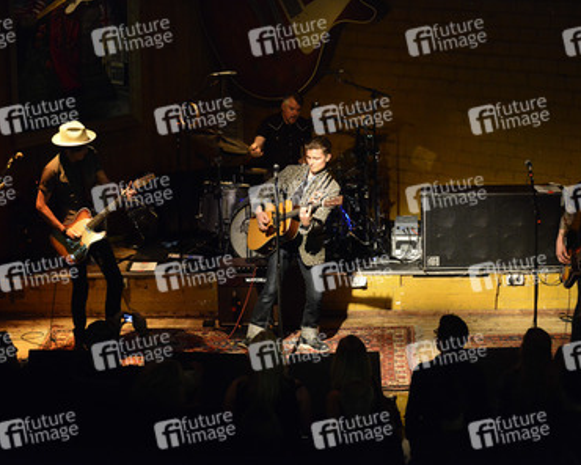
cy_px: 234
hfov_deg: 23.8
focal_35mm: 80
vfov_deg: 19.2
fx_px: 1376
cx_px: 310
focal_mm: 70
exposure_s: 1/125
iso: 8063
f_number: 2.8
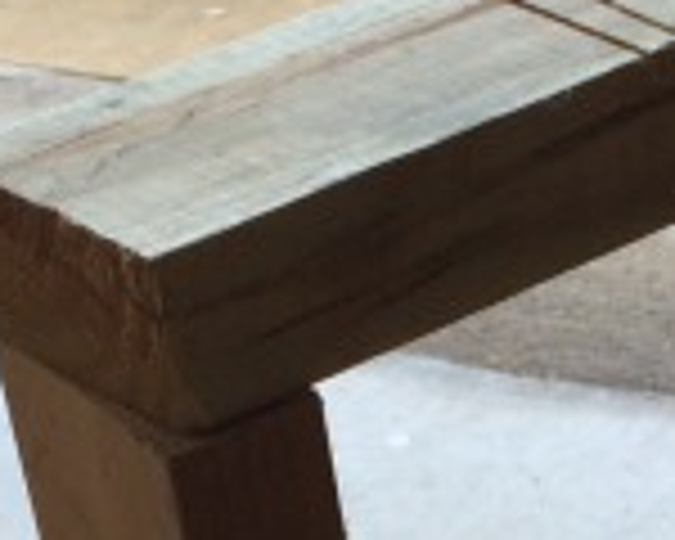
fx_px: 3216
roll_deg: +7.0
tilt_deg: -38.6
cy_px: 1208
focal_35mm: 161
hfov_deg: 11.8
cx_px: 698
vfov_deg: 8.9
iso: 32
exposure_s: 1/122
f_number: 2.2
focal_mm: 4.15
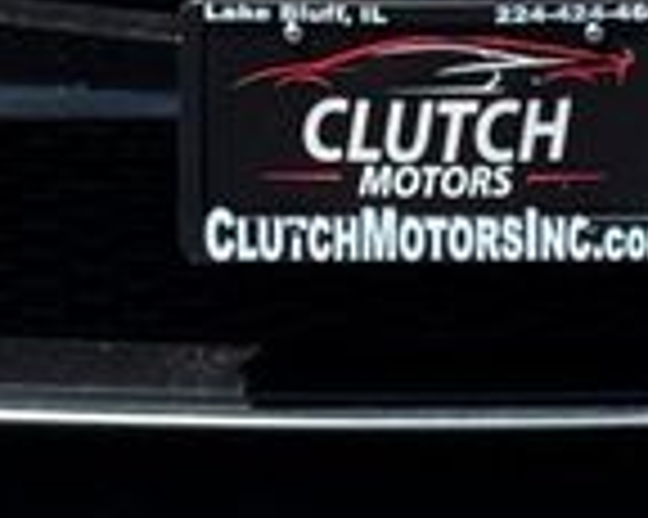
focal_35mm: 333
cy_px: -239
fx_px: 6382
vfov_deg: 4.6
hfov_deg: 5.8
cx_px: 454
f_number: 1.78
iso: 64
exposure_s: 1/2415
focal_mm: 6.76
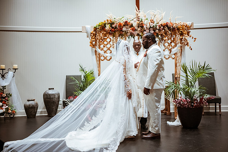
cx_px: 114
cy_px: 76
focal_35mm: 35
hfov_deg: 54.4
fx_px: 222
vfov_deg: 37.9
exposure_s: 1/500
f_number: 1.8
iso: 1000
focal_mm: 35
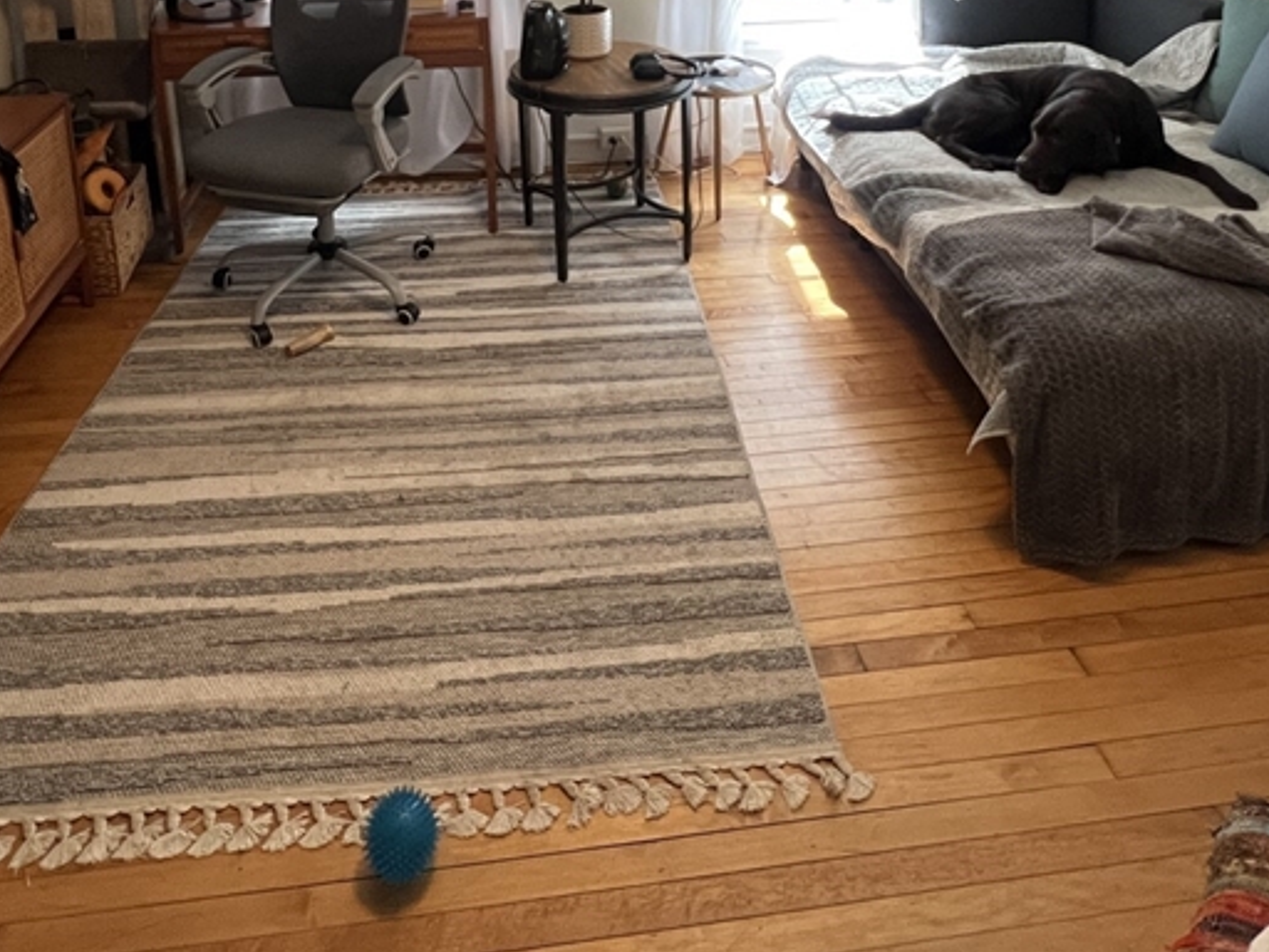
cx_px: 582
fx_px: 953
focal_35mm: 26
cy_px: 5
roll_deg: +0.2
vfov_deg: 45.1
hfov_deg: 67.2
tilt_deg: -14.6
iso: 320
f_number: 1.8
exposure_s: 1/60
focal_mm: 1.57
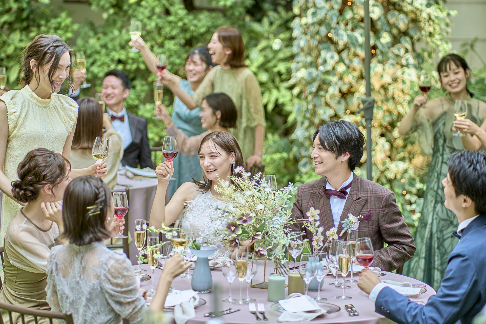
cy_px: 162
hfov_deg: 16.1
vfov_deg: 10.8
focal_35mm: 127
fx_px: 1714
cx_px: 243
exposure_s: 1/250
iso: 100
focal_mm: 85
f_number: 2
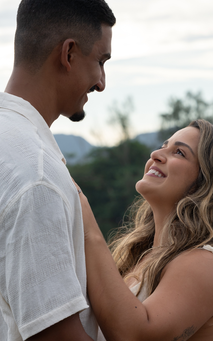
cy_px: 157
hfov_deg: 9.1
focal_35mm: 144
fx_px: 1338
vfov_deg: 14.5
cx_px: 120
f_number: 6.3
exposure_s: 1/400
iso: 200
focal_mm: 85
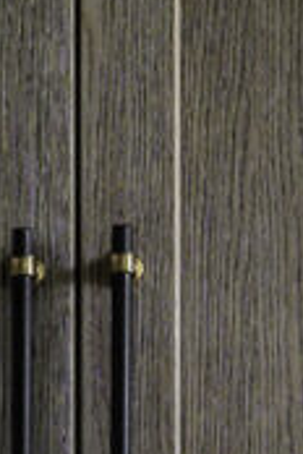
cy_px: 655
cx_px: 409
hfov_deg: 5.8
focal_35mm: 235
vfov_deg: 8.6
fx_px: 2967
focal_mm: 40
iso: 100
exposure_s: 1/5
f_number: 8
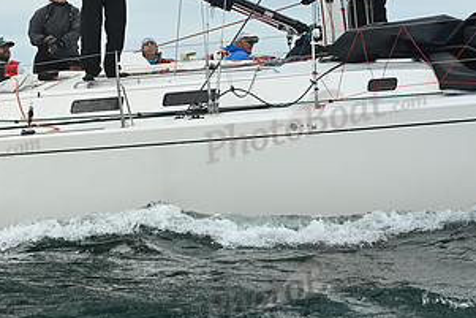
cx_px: 123
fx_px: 2090
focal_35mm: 158
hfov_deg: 13.0
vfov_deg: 8.7
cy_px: 62
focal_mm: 82
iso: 400
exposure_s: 1/800
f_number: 9
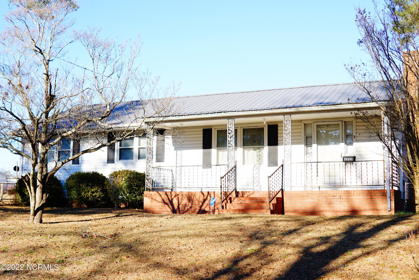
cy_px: 140
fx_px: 524
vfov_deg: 29.9
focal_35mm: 45
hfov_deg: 43.6
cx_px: 210
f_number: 3.5
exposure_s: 1/500
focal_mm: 30
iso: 100
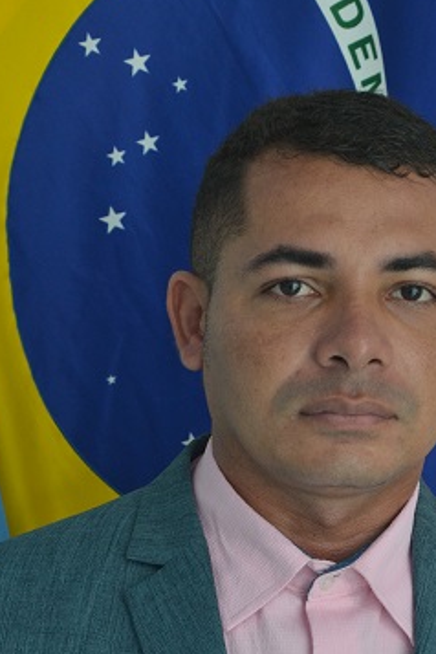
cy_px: 537
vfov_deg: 19.1
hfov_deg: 12.9
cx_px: 284
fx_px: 1926
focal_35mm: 106
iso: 800
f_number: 7.1
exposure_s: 1/60
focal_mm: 42
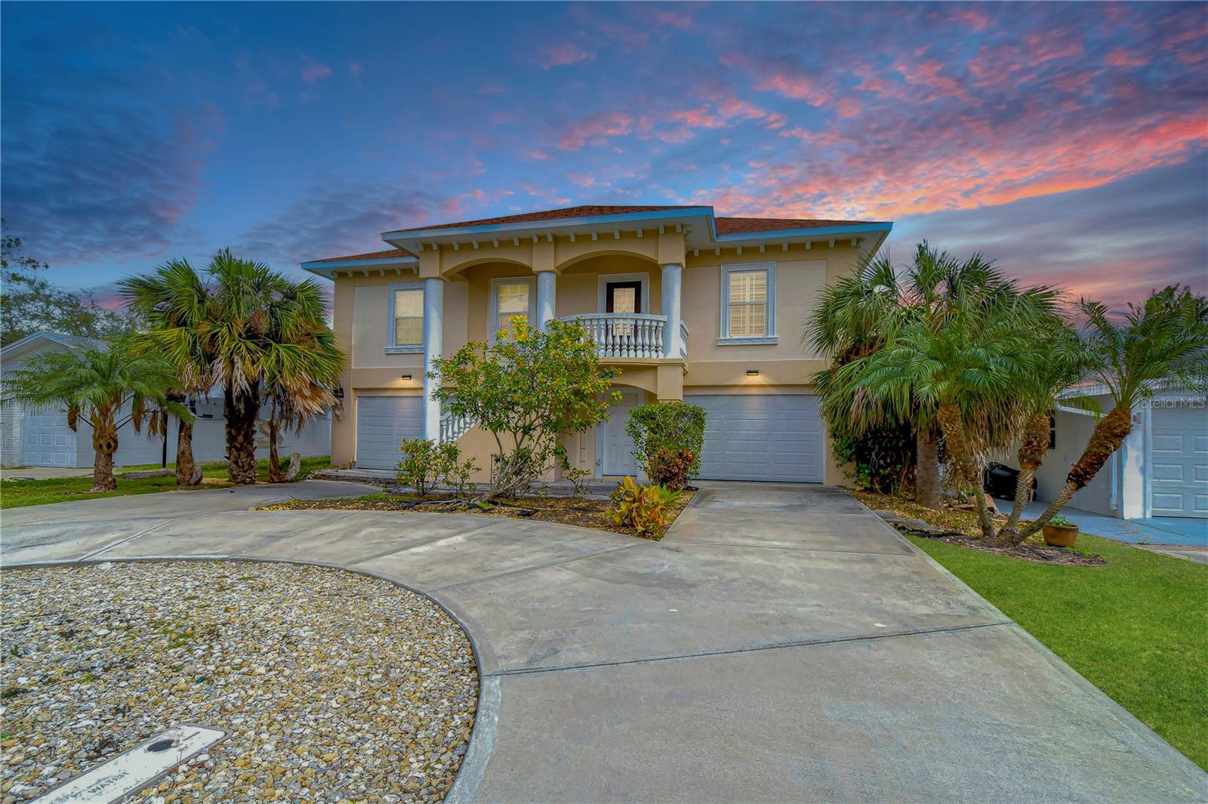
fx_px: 503
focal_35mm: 15
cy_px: 402
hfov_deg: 100.4
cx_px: 604
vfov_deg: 77.3
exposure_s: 1/1600
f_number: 4
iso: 100
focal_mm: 10
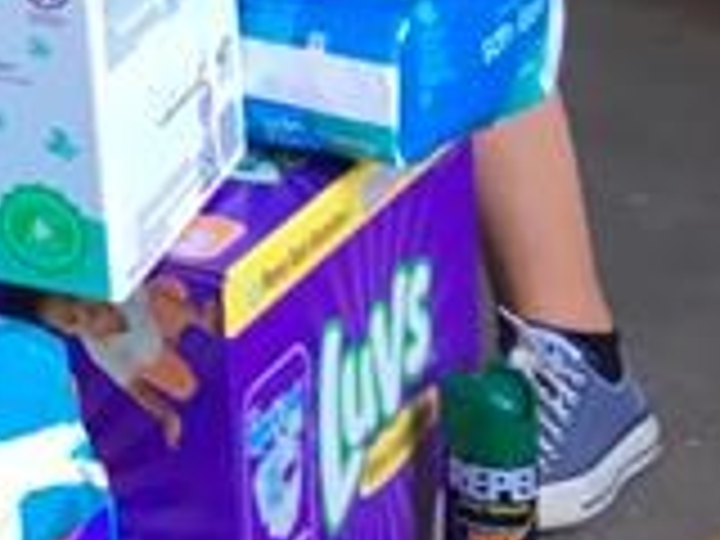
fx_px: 2454
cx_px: -662
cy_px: -472
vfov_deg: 11.5
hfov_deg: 14.3
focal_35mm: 118
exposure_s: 1/40
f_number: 2.2
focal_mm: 4.15
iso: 25
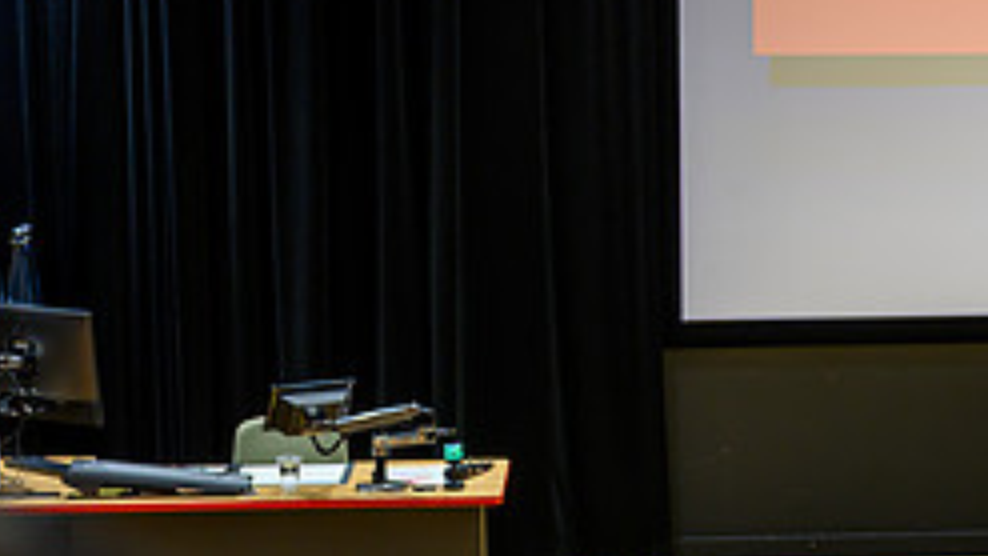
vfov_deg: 8.6
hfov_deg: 14.8
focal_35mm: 141
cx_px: 1140
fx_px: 3694
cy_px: 298
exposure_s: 1/125
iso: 250
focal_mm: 56
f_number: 2.4
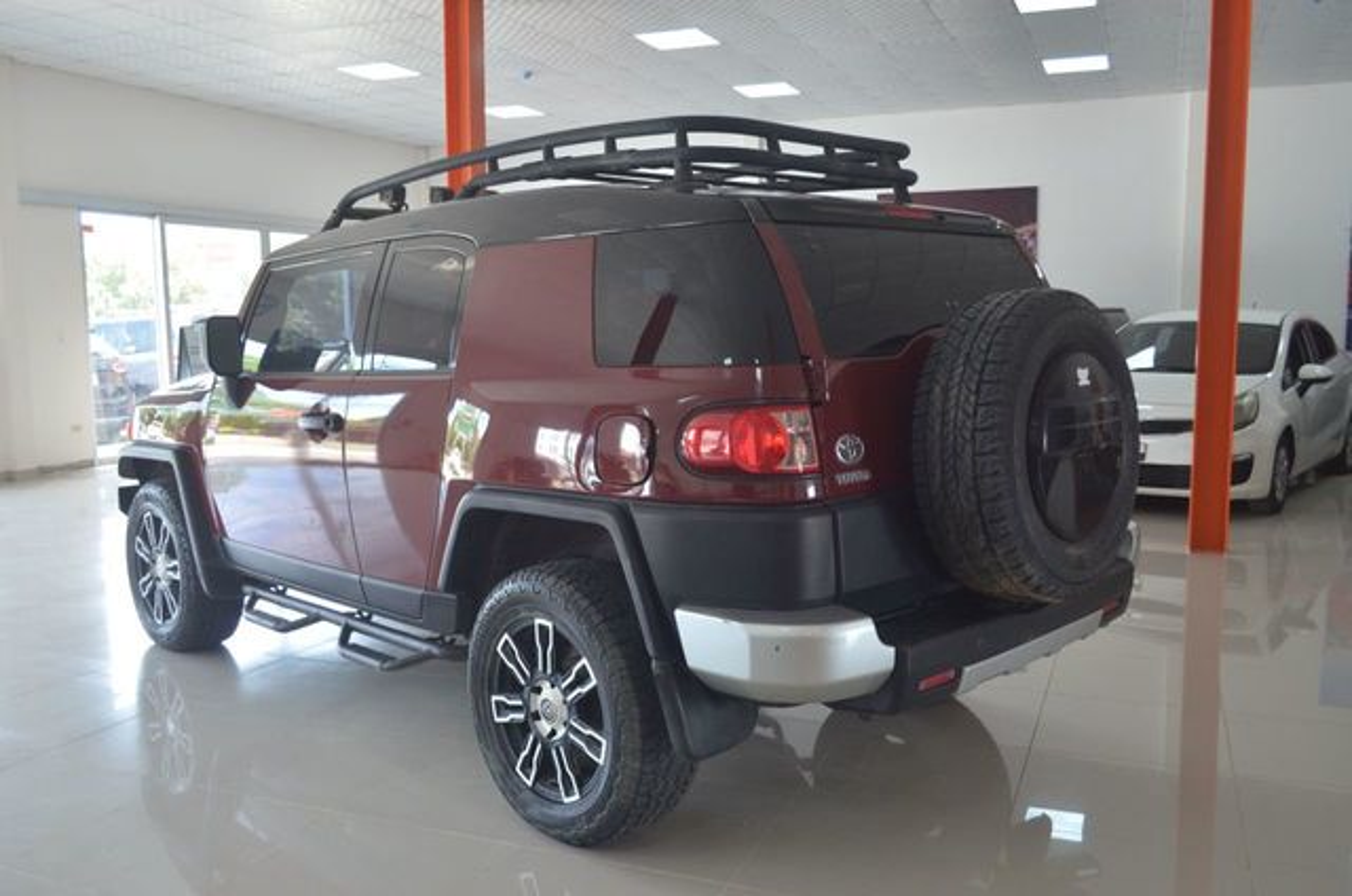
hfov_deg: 62.0
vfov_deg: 43.4
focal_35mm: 30
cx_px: 676
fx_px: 1124
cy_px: 448
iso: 500
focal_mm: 20
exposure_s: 1/125
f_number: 4.5
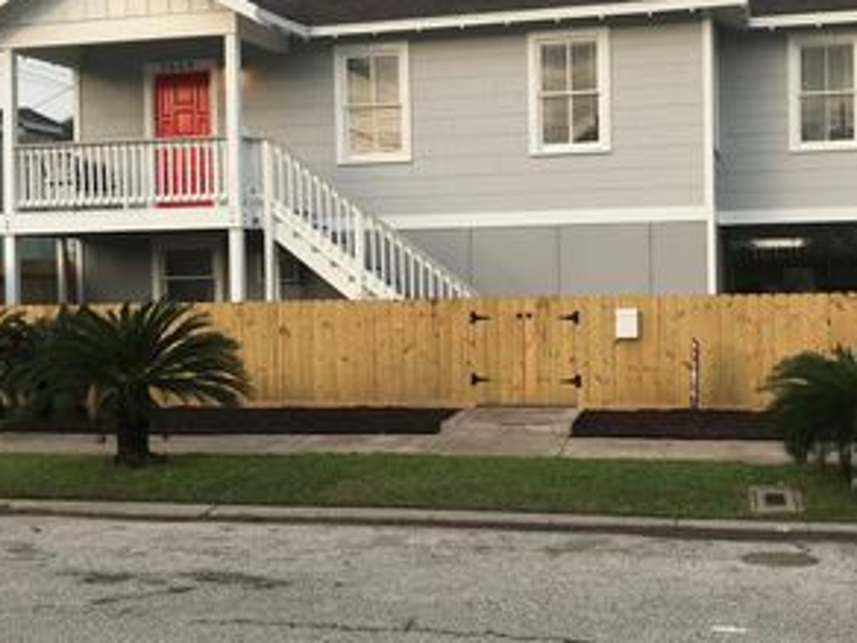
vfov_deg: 30.3
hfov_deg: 39.6
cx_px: 461
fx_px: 1188
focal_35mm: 48
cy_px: 301
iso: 20
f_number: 1.8
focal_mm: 3.99
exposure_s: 1/443
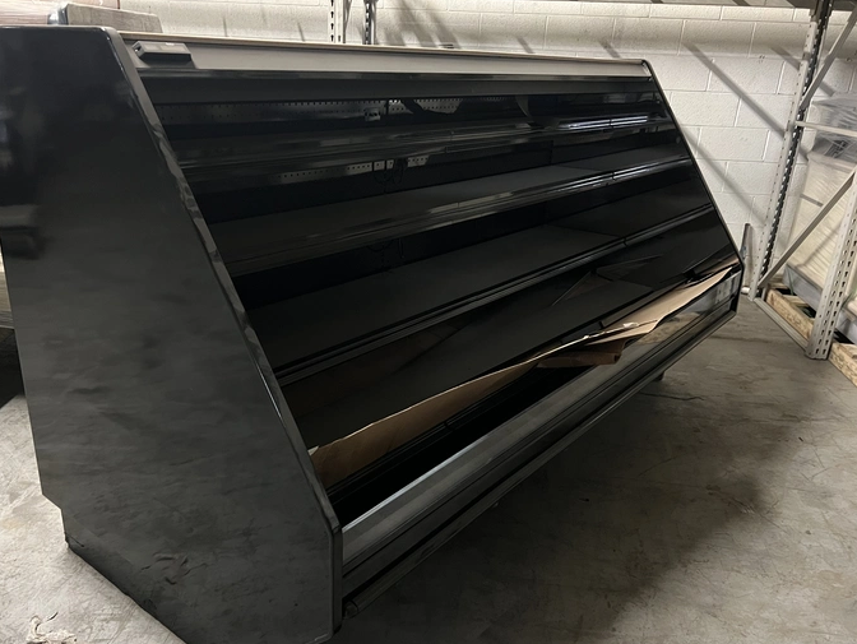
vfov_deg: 48.2
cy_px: 358
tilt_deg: -22.3
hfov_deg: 61.5
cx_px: 394
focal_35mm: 29
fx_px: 718
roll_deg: -1.6
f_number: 1.5
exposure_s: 1/30
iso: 800
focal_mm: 5.7
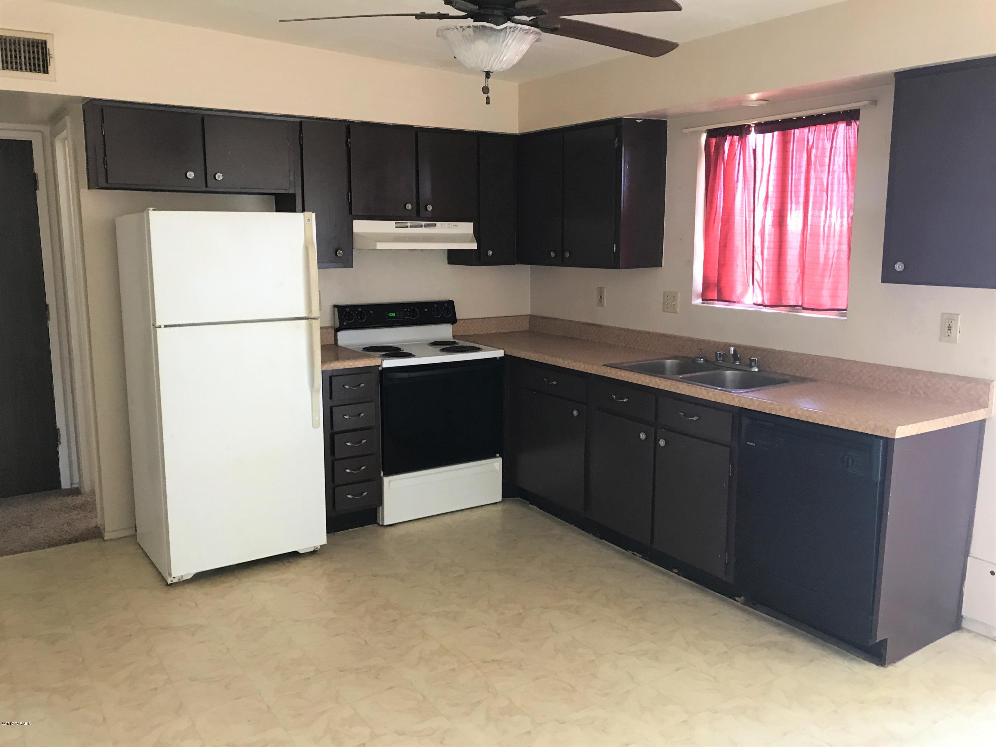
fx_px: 806
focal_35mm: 28
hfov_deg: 63.4
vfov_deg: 49.7
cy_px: 374
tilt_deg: -9.5
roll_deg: +0.0
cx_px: 498
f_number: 1.8
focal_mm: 3.99
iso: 40
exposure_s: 1/15
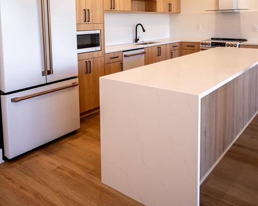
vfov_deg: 41.4
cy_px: 40
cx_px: 129
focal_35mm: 34
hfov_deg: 52.9
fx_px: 260
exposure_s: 1/10
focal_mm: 24
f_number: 6.3
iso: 80
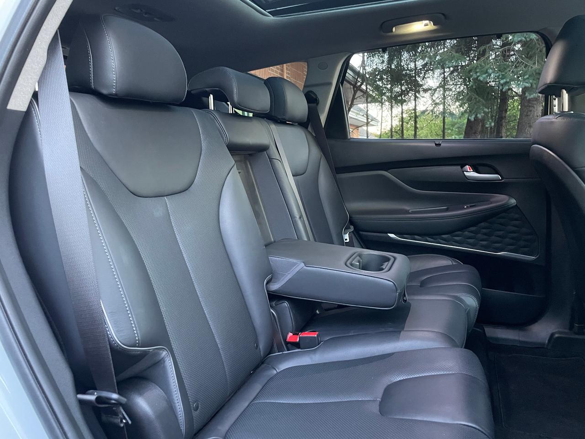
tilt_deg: -7.9
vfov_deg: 53.1
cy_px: 220
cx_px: 292
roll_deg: +2.8
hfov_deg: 67.3
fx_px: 439
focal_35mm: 26
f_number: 1.6
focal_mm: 4.2
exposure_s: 1/27
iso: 640
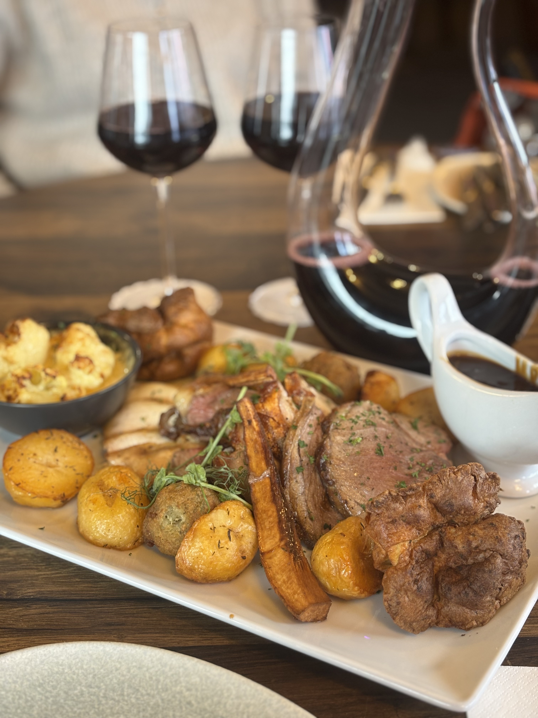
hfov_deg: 28.0
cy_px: 359
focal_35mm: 52
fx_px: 1078
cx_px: 269
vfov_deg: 36.8
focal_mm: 5.96
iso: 100
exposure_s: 1/50
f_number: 1.6
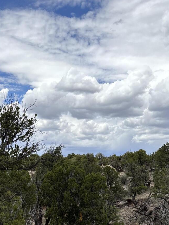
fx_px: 391
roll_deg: +0.3
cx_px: 42
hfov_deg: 24.1
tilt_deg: -4.9
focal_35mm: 60
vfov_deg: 30.0
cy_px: 225
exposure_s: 1/3534
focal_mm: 5.96
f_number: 1.6
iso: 50
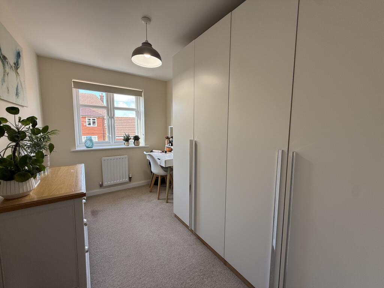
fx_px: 155
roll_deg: -0.5
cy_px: 144
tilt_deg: -5.5
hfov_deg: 102.1
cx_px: 192
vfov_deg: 85.7
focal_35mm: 14
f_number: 2.2
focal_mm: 2.22
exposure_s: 1/99
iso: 80
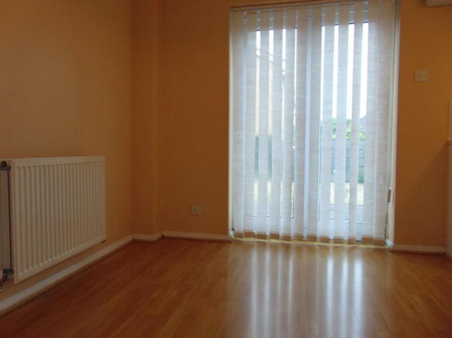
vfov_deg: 54.9
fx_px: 326
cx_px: 226
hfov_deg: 69.4
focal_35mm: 25
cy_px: 169
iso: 100
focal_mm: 4.5
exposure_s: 1/30
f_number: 3
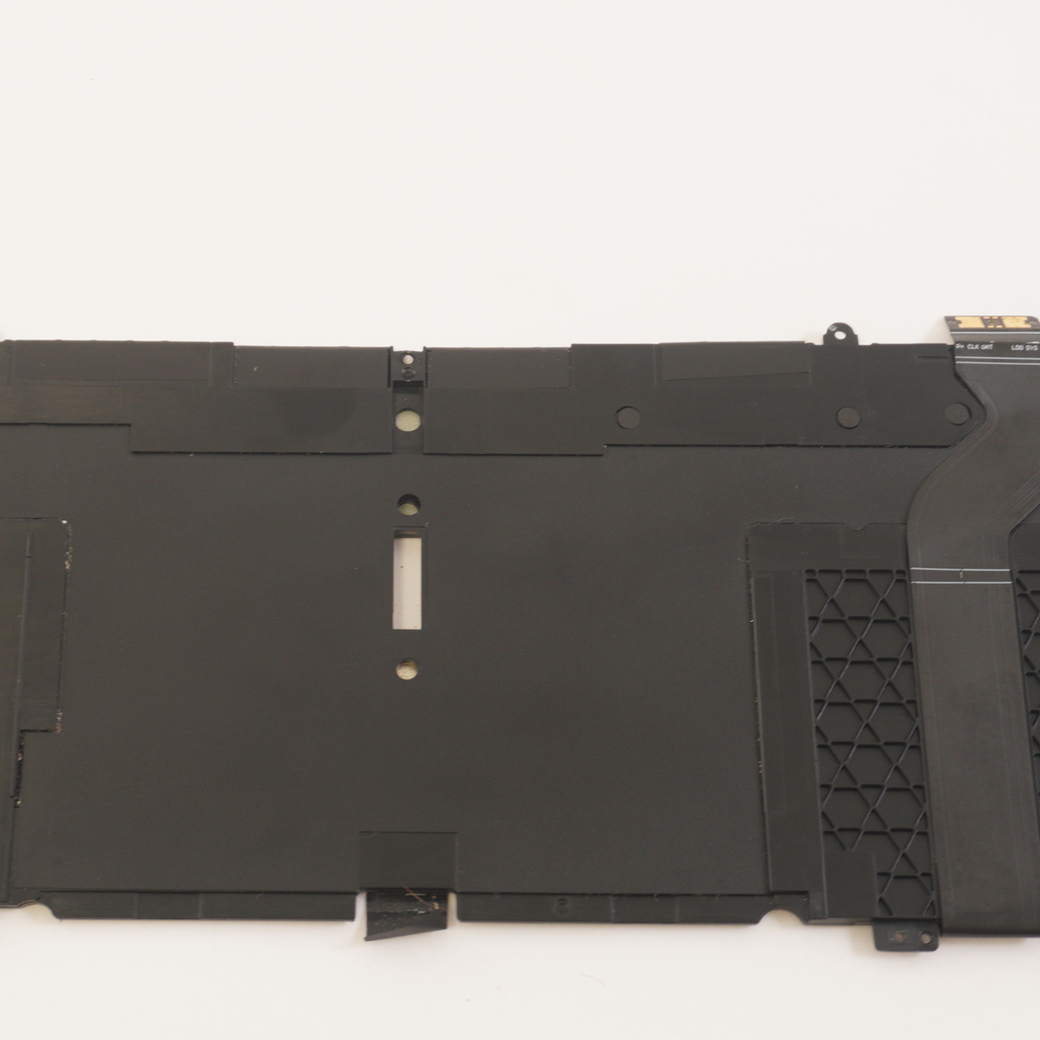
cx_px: 370
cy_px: 582
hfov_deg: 24.0
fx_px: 2441
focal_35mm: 72
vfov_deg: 24.0
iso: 250
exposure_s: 1/13
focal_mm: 29
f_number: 5.6
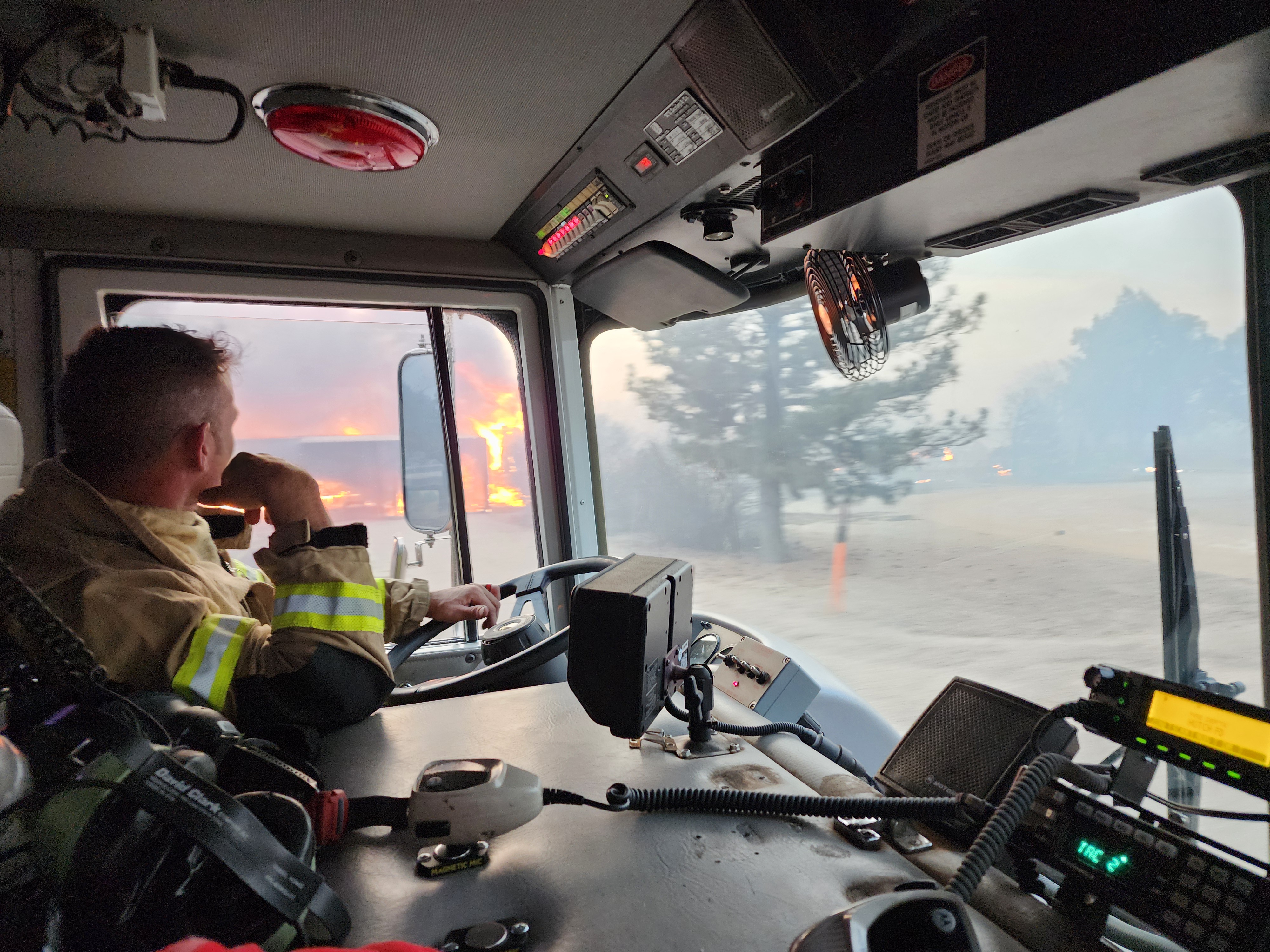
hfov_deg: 73.9
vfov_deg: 58.9
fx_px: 844
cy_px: 476
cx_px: 635
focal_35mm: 23
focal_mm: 6.4
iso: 500
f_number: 1.8
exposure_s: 1/60
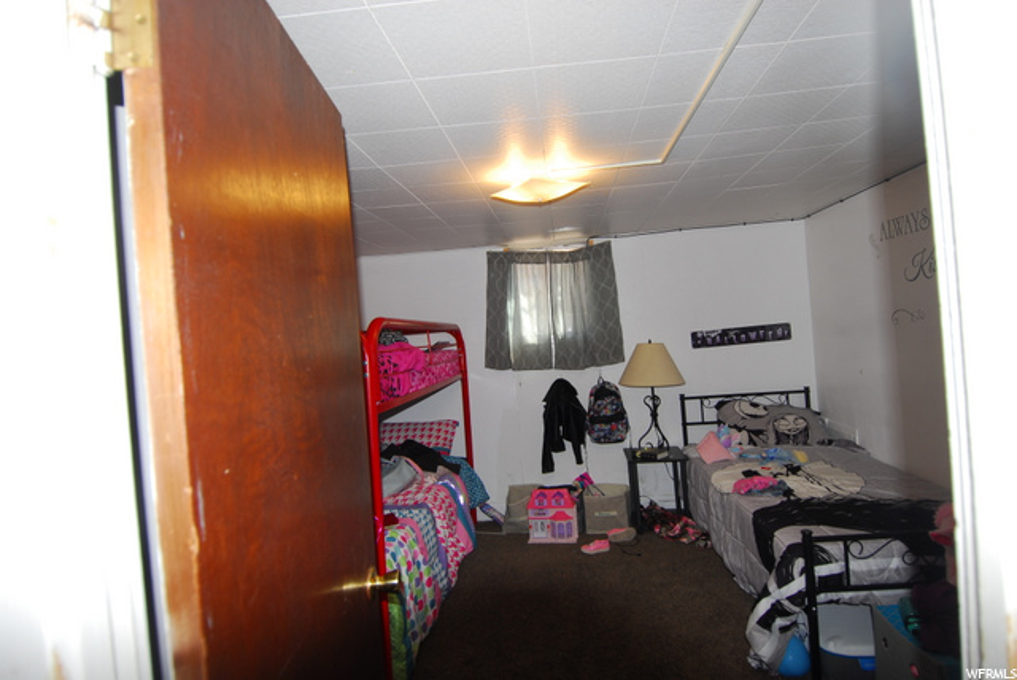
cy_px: 340
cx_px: 508
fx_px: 509
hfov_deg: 89.9
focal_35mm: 18
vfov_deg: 67.5
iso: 200
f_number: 4
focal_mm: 12
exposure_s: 1/60
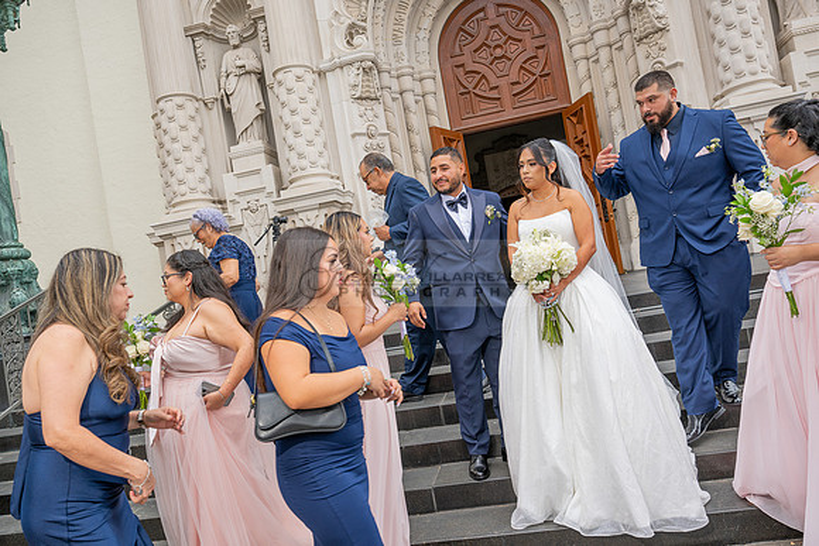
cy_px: 273
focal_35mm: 29
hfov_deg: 63.6
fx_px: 660
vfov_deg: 45.0
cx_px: 410
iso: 200
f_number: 5.6
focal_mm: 29
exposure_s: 1/200
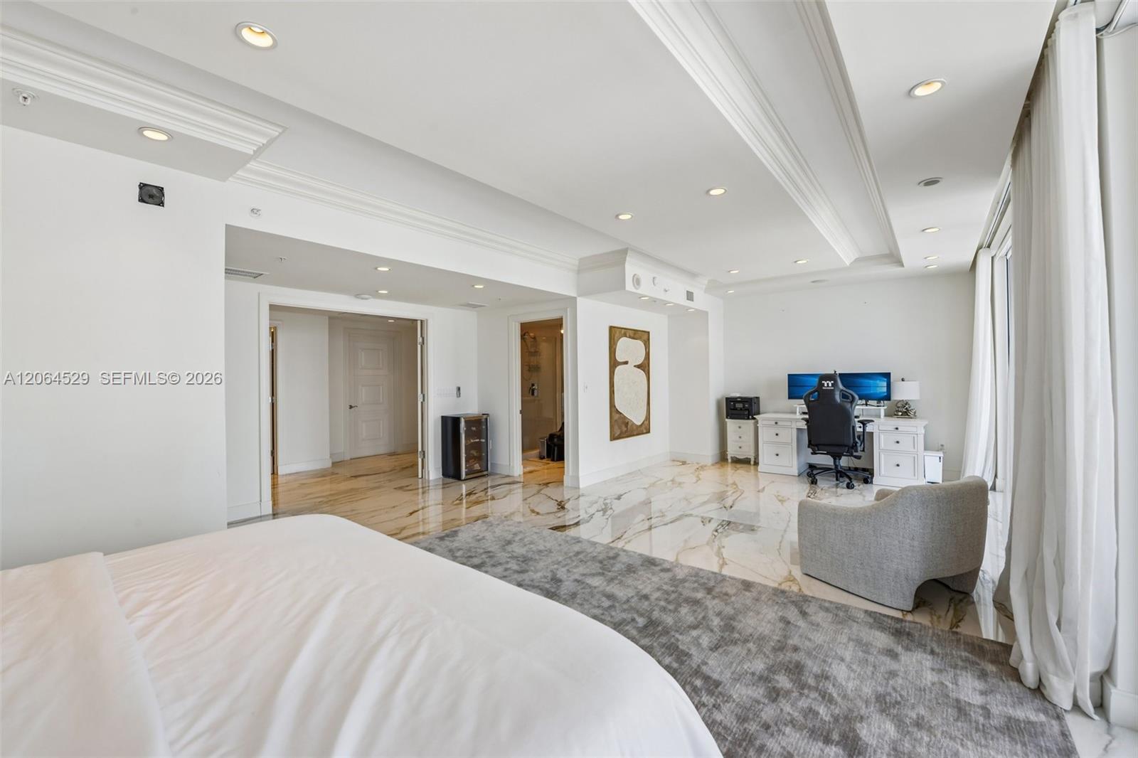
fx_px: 442
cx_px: 569
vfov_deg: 81.2
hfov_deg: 104.3
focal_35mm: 14
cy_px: 379
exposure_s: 1/25
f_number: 9
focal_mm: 14
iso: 200
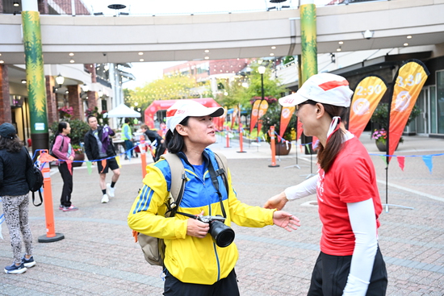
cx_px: 222
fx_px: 456
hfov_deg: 51.9
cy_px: 148
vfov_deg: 36.0
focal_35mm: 37
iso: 3200
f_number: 4
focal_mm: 37
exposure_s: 1/160
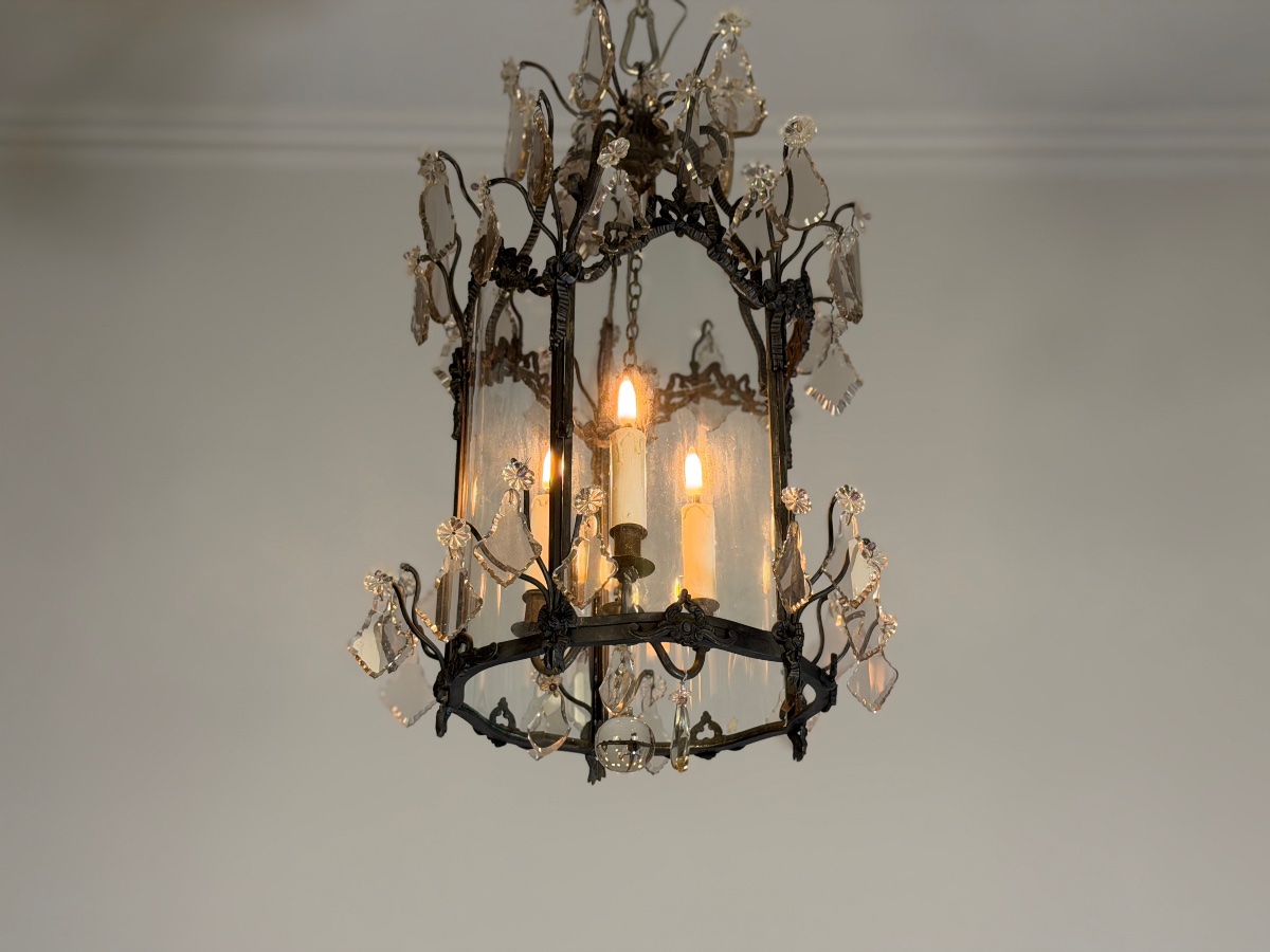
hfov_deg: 39.7
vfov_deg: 30.3
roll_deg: -1.1
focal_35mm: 48
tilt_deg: +25.9
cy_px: 476
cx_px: 635
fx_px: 1761
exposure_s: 1/100
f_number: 1.78
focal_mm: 6.76
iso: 160
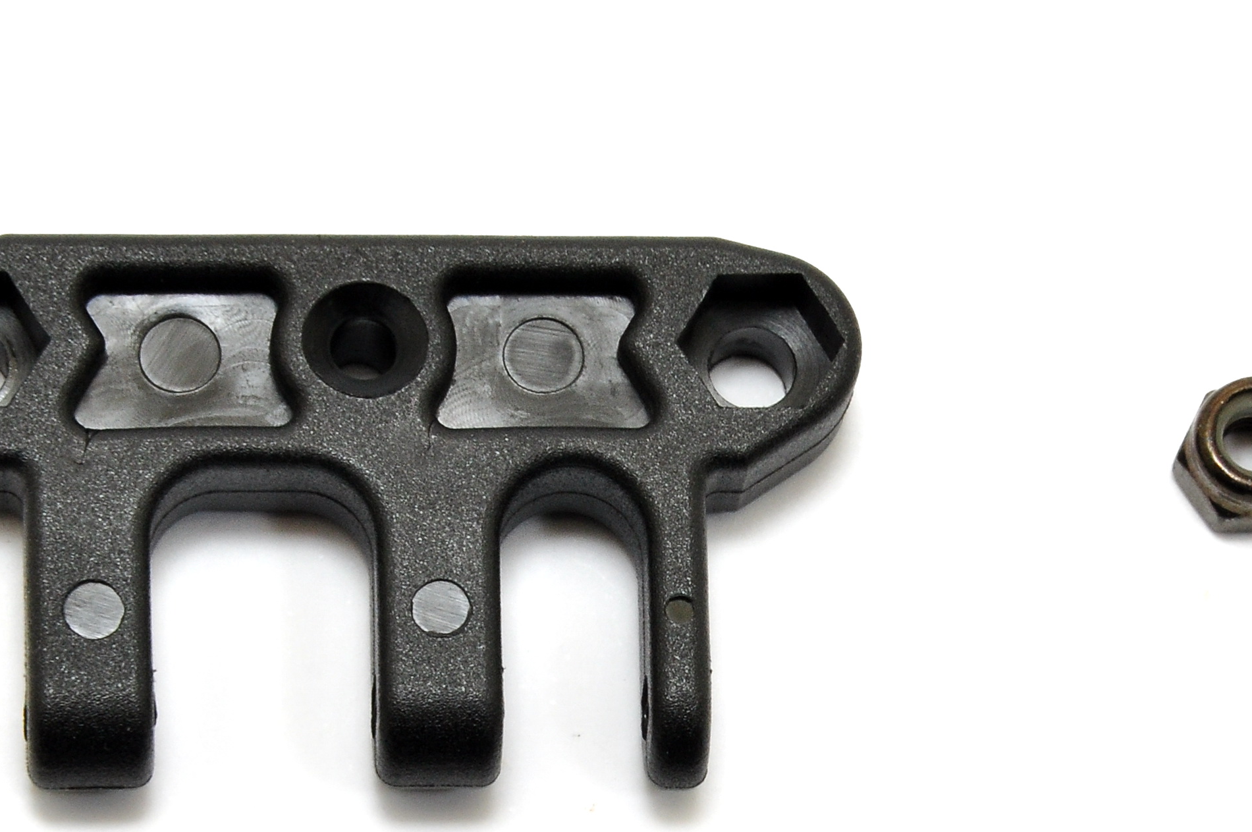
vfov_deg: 4.3
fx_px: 11186
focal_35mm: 322
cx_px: 820
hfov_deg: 6.4
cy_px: 677
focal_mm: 98
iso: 400
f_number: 22
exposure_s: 1/60
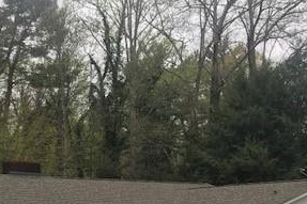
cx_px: 96
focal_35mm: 65
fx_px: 554
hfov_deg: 30.7
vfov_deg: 20.2
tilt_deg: +1.4
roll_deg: -0.8
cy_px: 208
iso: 20
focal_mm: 3.99
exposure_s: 1/504
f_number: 1.8
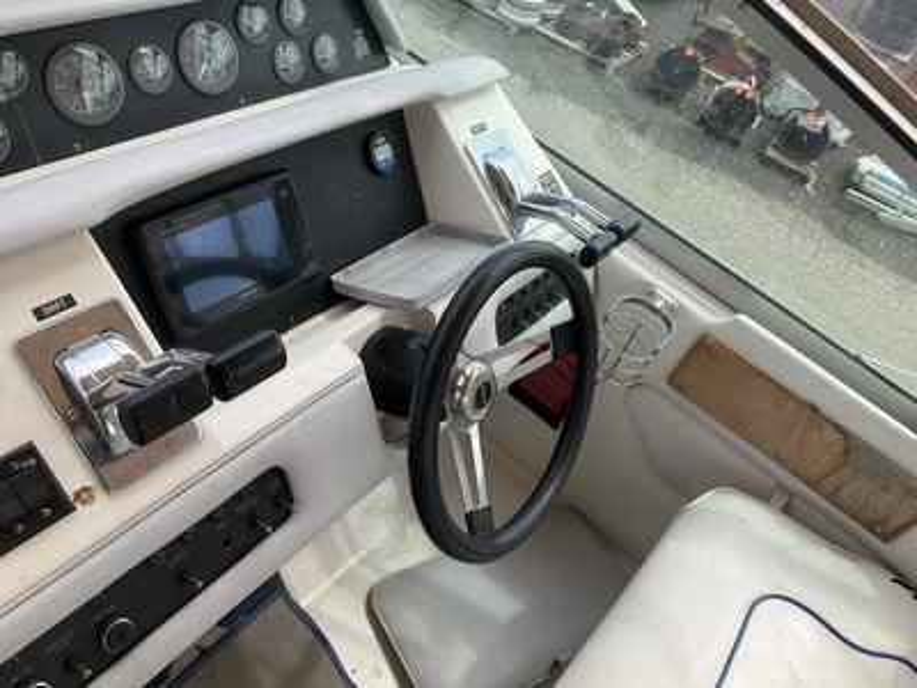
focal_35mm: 29
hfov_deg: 61.7
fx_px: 768
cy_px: 344
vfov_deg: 48.2
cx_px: 458
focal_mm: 3
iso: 25
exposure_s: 1/749
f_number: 1.8
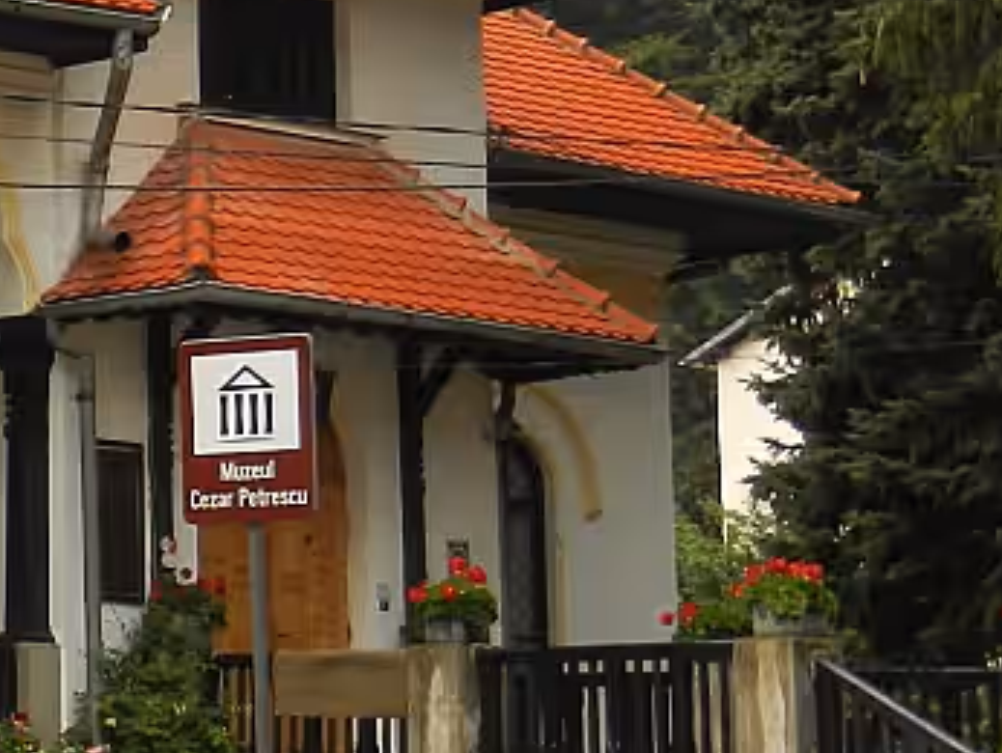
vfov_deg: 12.1
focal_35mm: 122
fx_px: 3534
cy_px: 232
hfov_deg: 14.4
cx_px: -741
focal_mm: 5.9
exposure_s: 1/400
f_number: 3.8
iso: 160
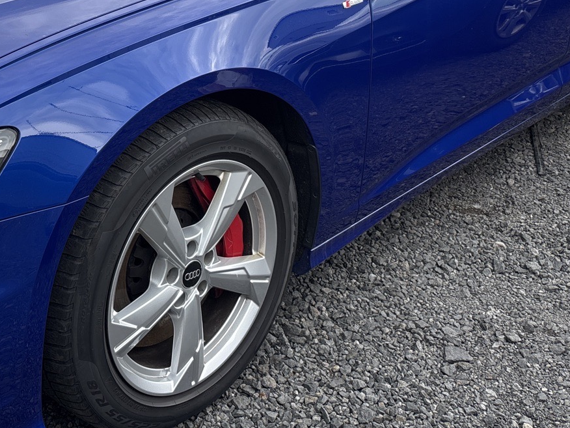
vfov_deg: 24.8
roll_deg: +1.2
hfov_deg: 33.0
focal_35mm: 57
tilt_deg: -15.7
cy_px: 30
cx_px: 126
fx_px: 939
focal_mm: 5.96
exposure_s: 1/978
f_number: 1.6
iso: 50
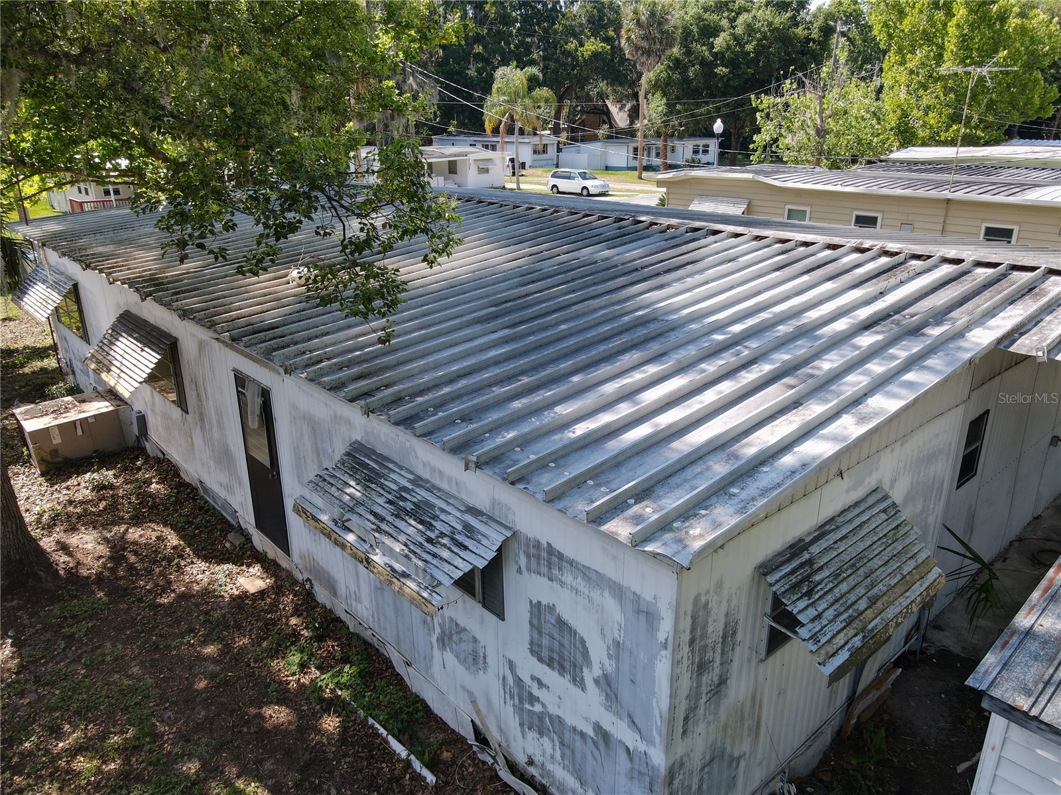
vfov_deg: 56.8
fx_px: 736
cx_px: 530
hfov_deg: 71.6
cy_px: 398
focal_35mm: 24
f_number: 2.8
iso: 100
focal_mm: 4.5
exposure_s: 1/160
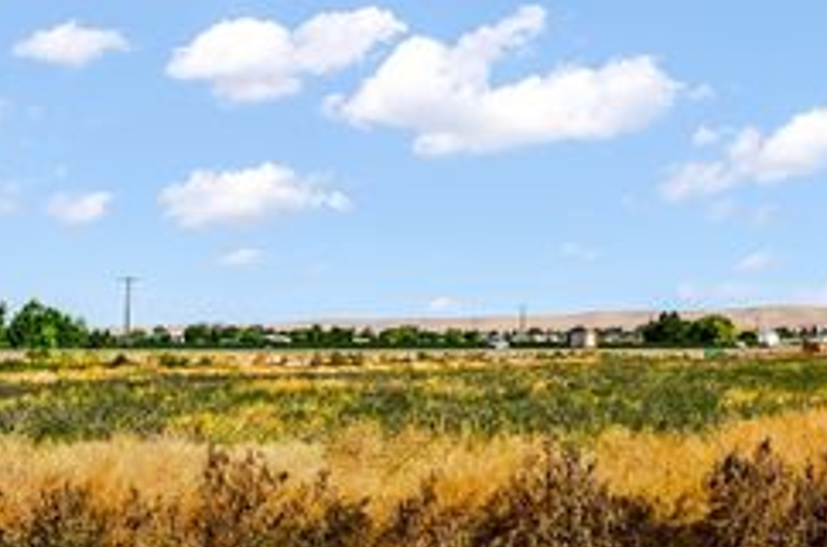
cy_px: 344
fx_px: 1421
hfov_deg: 32.5
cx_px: 410
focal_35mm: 62
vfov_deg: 21.7
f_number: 11
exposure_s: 1/180
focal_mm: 20
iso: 100
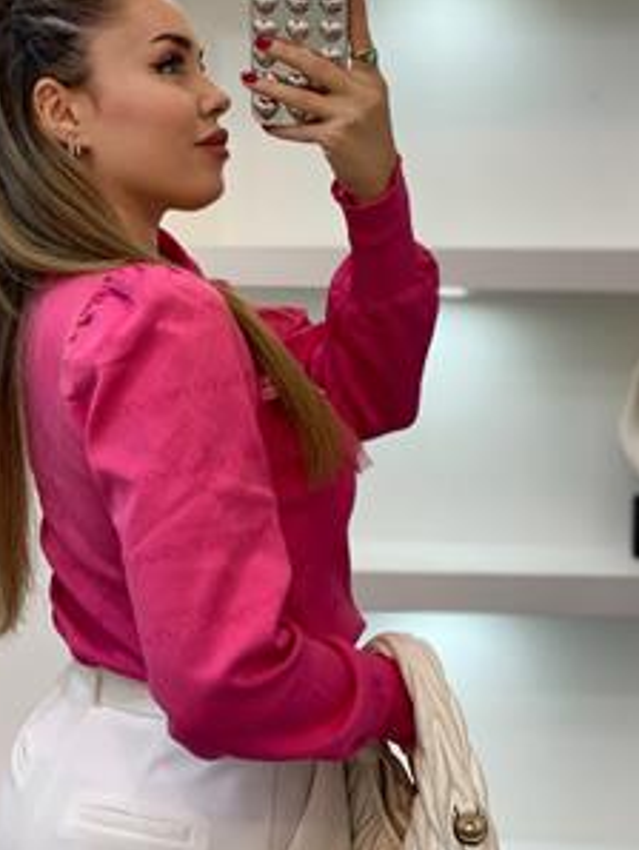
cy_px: 309
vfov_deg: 26.9
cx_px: 225
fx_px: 1770
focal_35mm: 72
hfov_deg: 20.4
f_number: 2
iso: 80
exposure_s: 1/100
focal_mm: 6
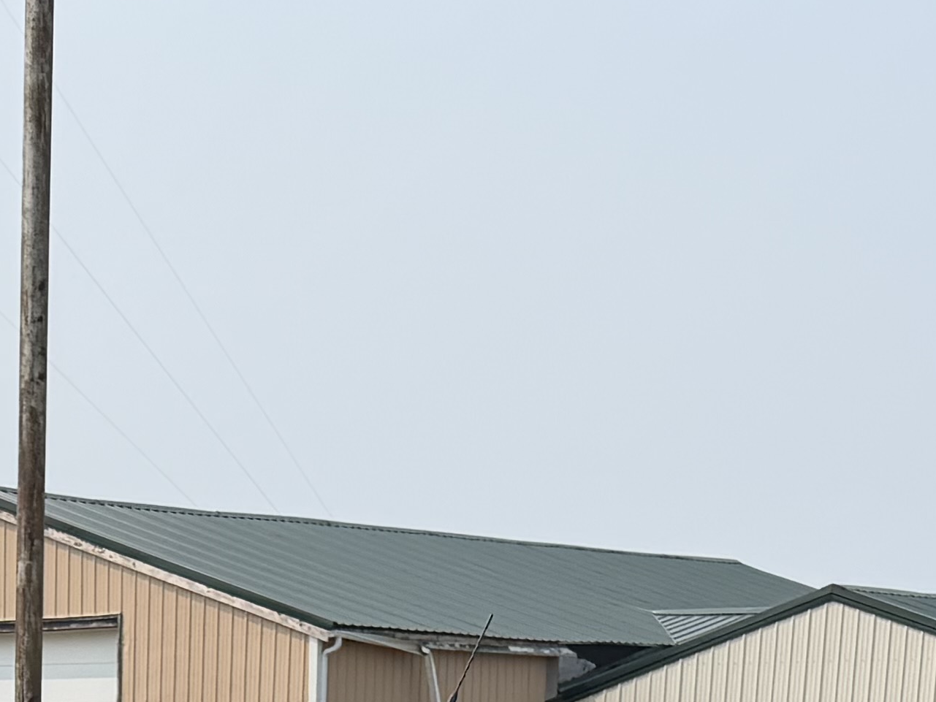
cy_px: 1487
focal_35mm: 107
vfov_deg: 12.0
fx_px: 2893
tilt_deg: -12.2
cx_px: -90
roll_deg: +0.8
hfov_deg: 17.7
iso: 80
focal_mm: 6.76
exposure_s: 1/4673
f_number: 1.78
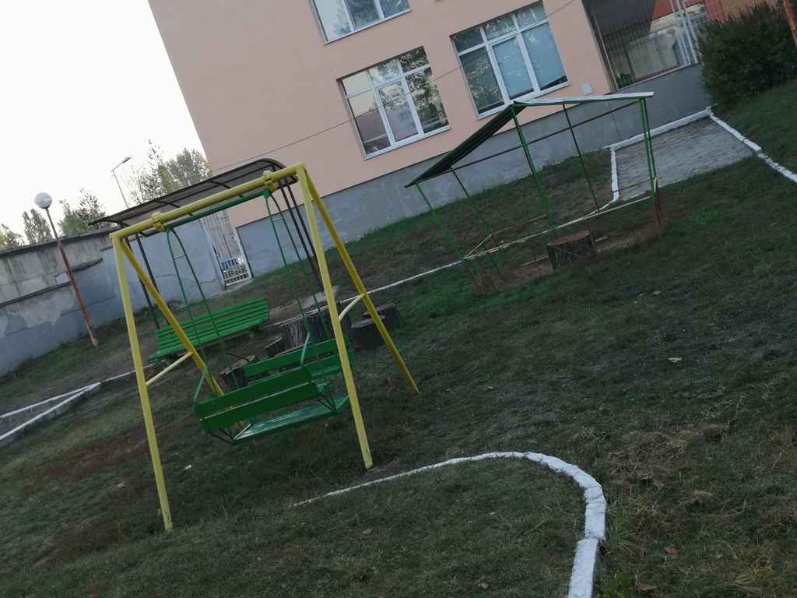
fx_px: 1013
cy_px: 299
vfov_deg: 32.9
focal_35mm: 44
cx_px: 398
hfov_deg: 42.9
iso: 64
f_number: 1.8
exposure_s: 1/100
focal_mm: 3.95
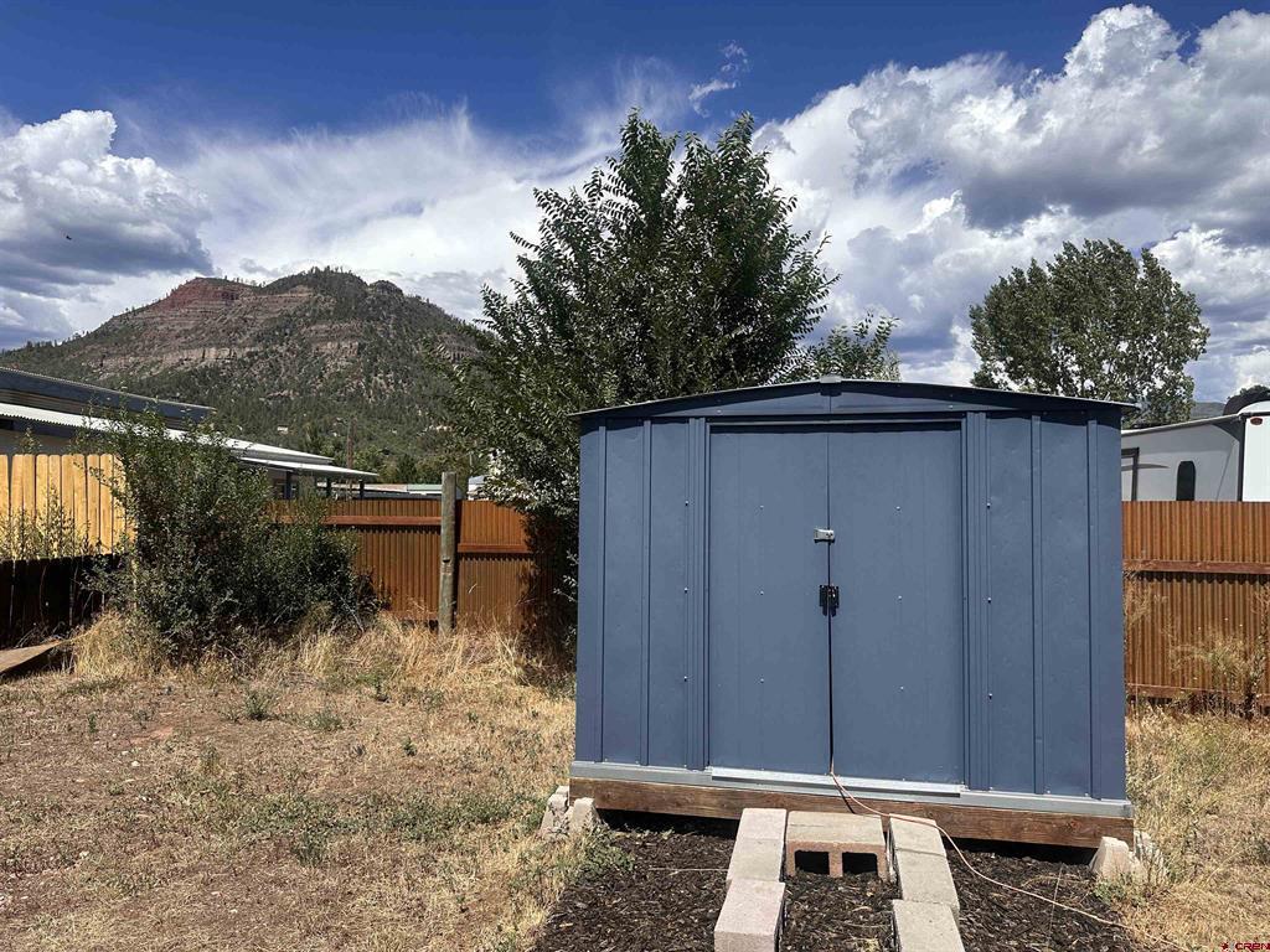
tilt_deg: +2.6
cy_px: 476
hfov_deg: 71.6
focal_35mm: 24
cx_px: 635
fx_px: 881
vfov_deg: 56.8
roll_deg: -0.3
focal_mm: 6.86
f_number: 1.78
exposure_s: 1/5848
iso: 80
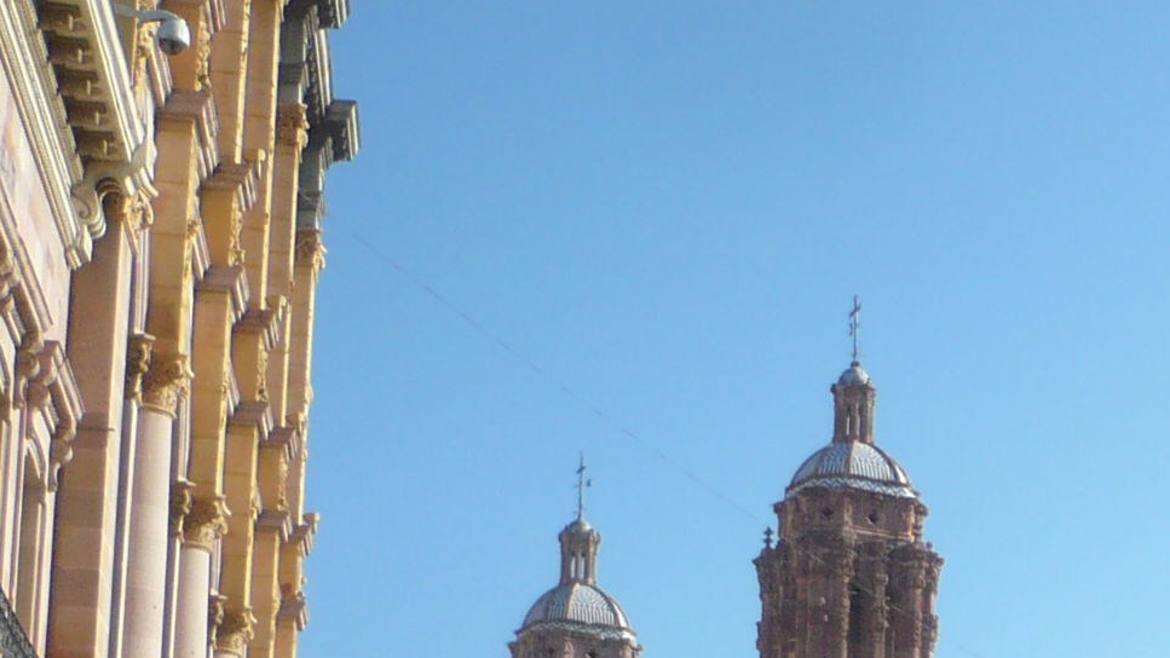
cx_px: 1676
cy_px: 960
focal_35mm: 111
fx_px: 3444
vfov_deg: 10.6
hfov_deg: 17.6
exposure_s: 1/1000
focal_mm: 5.8
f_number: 2.8
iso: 100
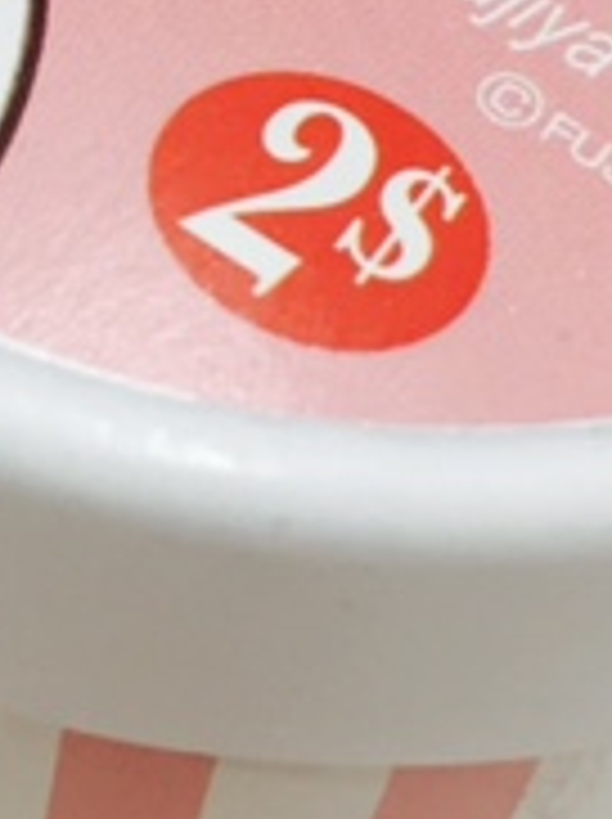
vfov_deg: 19.0
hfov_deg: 14.5
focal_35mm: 102
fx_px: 2410
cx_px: 297
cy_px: 126
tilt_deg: -52.0
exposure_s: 1/33
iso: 40
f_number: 2.2
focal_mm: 4.15
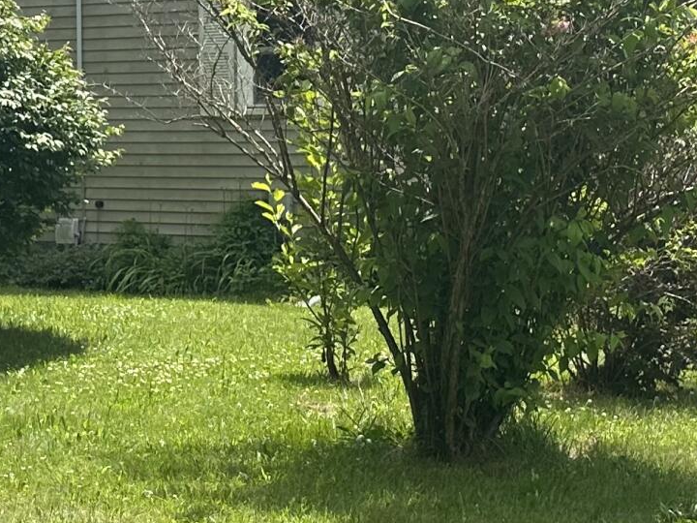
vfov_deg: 14.8
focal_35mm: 100
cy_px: 342
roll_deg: +0.0
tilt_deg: -5.6
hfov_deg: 19.6
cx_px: 268
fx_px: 2014
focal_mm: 6.86
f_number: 1.78
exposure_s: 1/2809
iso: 80
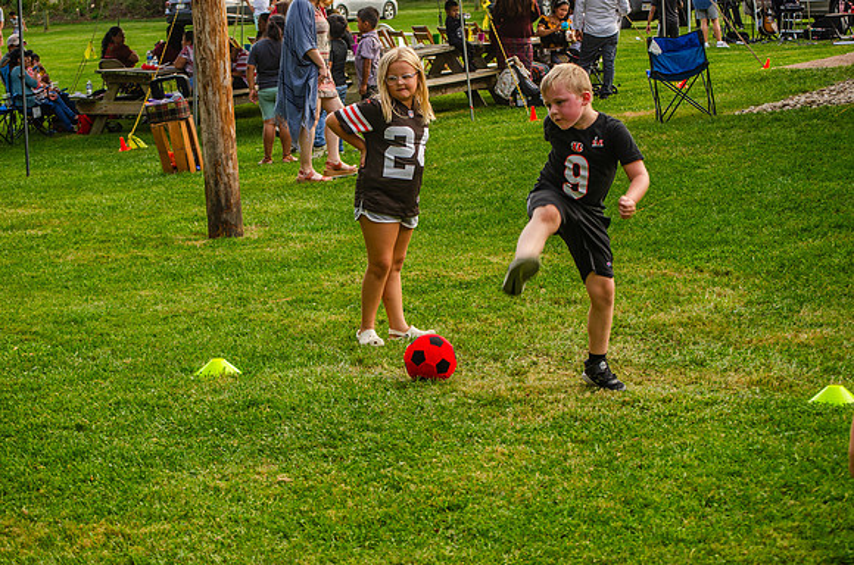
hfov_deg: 24.7
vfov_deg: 16.5
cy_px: 282
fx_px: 1953
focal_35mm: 82
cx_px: 427
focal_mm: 55
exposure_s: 1/160
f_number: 6.3
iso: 200
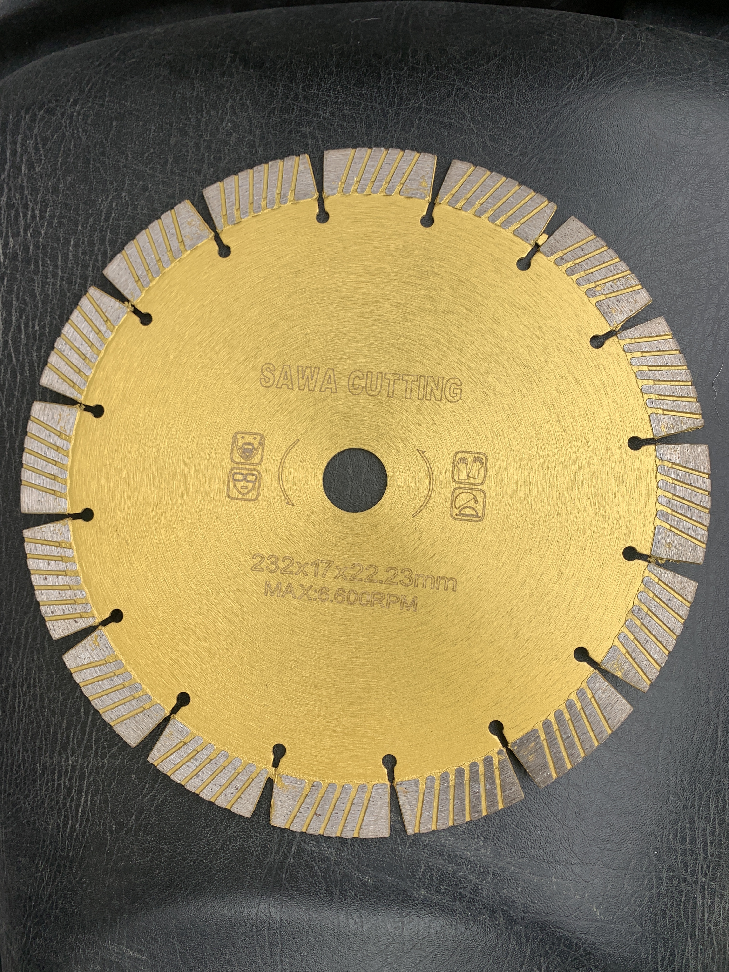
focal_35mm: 26
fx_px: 730
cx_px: 364
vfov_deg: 67.3
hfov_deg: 53.1
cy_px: 486
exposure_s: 1/185
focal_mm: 4.25
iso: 25
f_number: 1.8
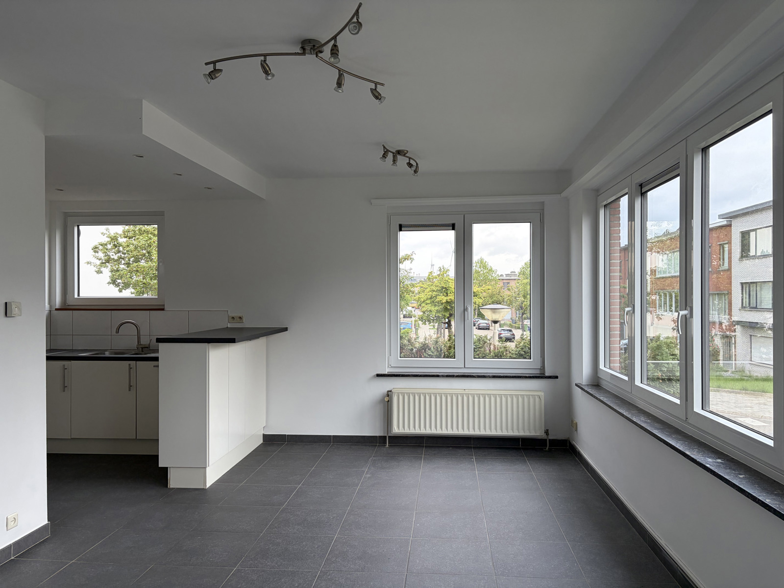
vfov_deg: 53.1
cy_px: 294
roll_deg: +1.2
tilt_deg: +0.5
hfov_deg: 67.3
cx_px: 392
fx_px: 589
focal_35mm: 26
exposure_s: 1/424
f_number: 1.6
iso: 64
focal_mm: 5.96
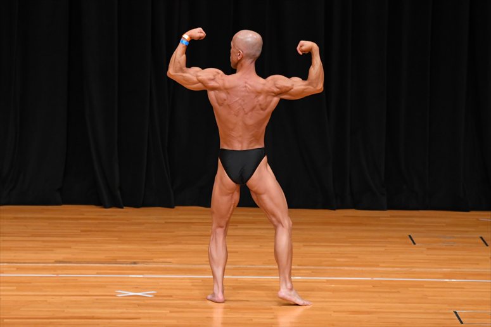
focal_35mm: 270
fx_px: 3681
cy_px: 164
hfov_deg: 7.6
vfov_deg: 5.1
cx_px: 246
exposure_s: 1/400
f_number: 5.6
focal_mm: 180
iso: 3200
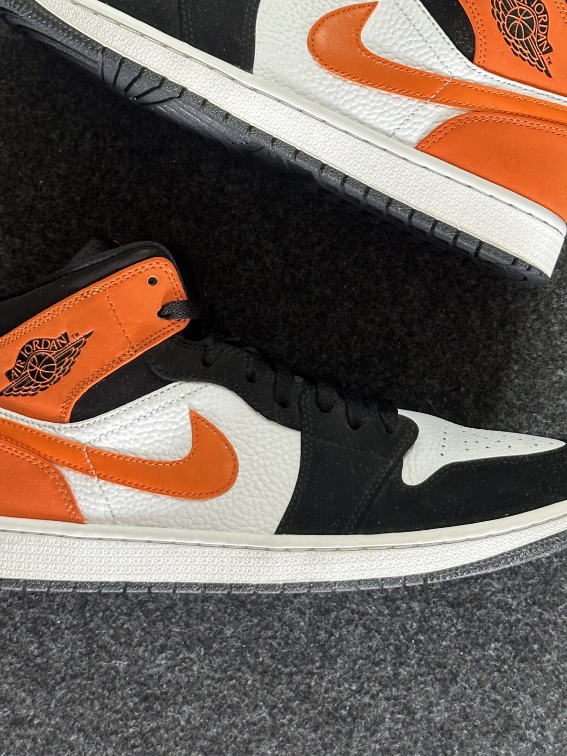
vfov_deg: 25.6
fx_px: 1660
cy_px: 281
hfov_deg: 19.4
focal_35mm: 76
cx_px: 272
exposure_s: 1/50
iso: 160
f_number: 1.78
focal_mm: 6.86
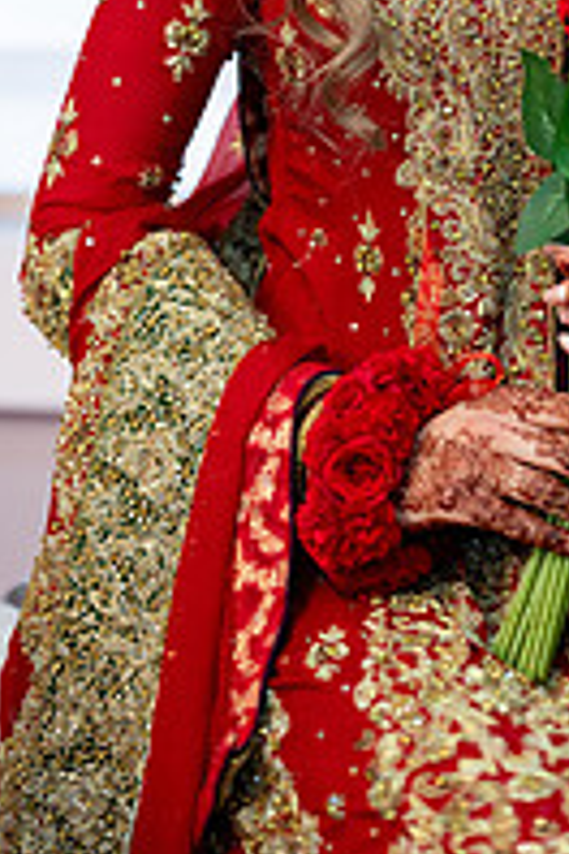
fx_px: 4741
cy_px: -60
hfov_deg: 6.9
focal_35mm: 200
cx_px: 487
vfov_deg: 10.2
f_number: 2
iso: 1000
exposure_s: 1/200
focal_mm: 88
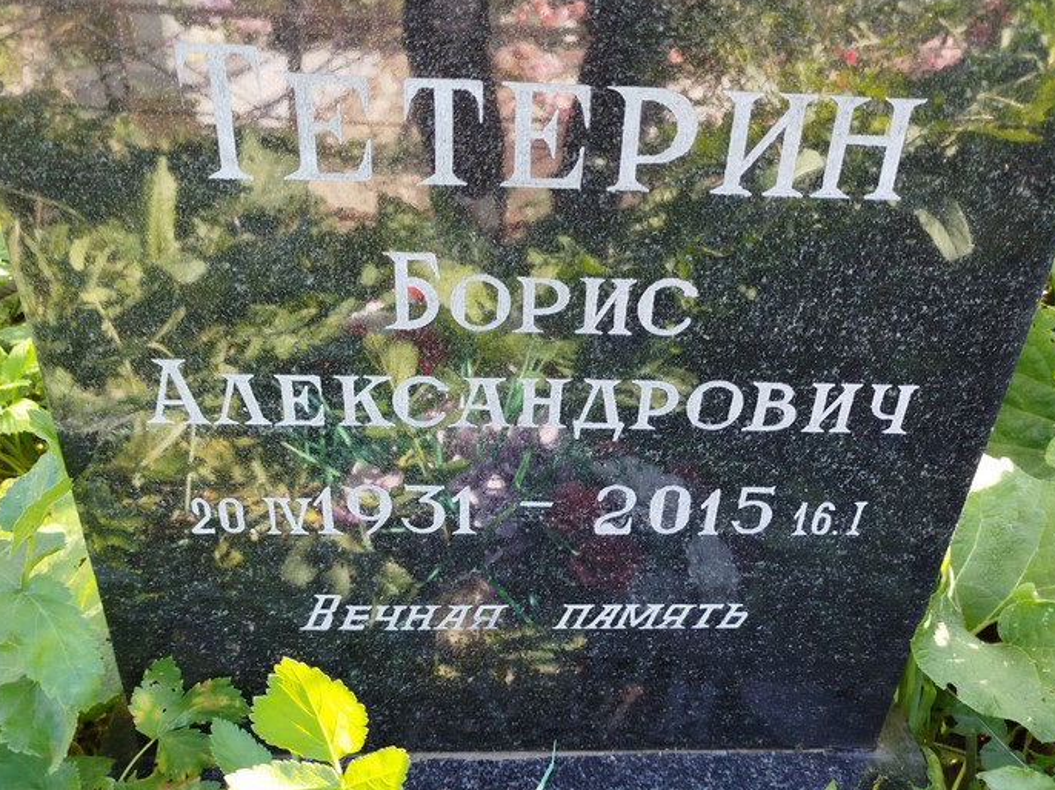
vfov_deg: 49.7
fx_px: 853
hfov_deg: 63.5
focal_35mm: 28
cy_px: 403
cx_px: 535
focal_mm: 5.31
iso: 64
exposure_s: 1/100
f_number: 1.7
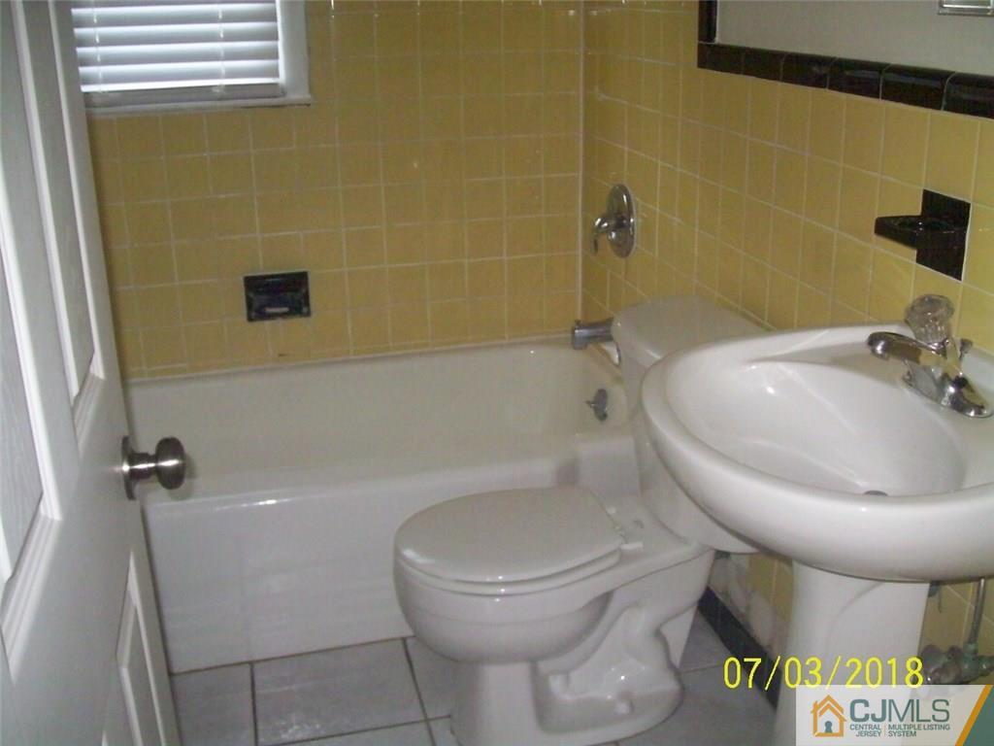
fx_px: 1034
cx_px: 497
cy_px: 373
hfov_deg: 51.4
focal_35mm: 36
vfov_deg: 39.7
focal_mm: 6
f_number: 2.7
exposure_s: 1/64
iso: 160
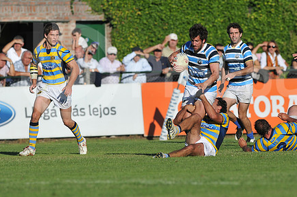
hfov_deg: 3.4
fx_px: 4966
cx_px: 187
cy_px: 74
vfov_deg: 2.3
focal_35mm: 603
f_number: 3.5
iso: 200
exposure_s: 1/3200
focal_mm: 300
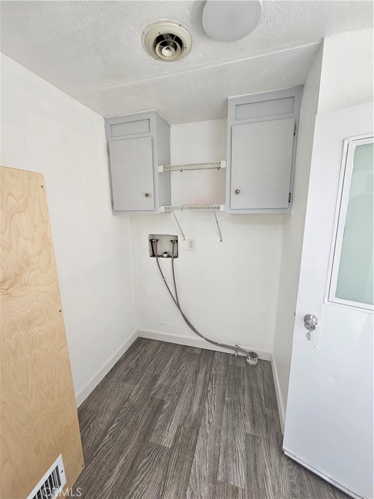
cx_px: 187
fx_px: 187
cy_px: 250
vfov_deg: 106.2
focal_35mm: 13
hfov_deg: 89.9
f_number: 2.2
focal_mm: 2.2
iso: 125
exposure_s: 1/66.3
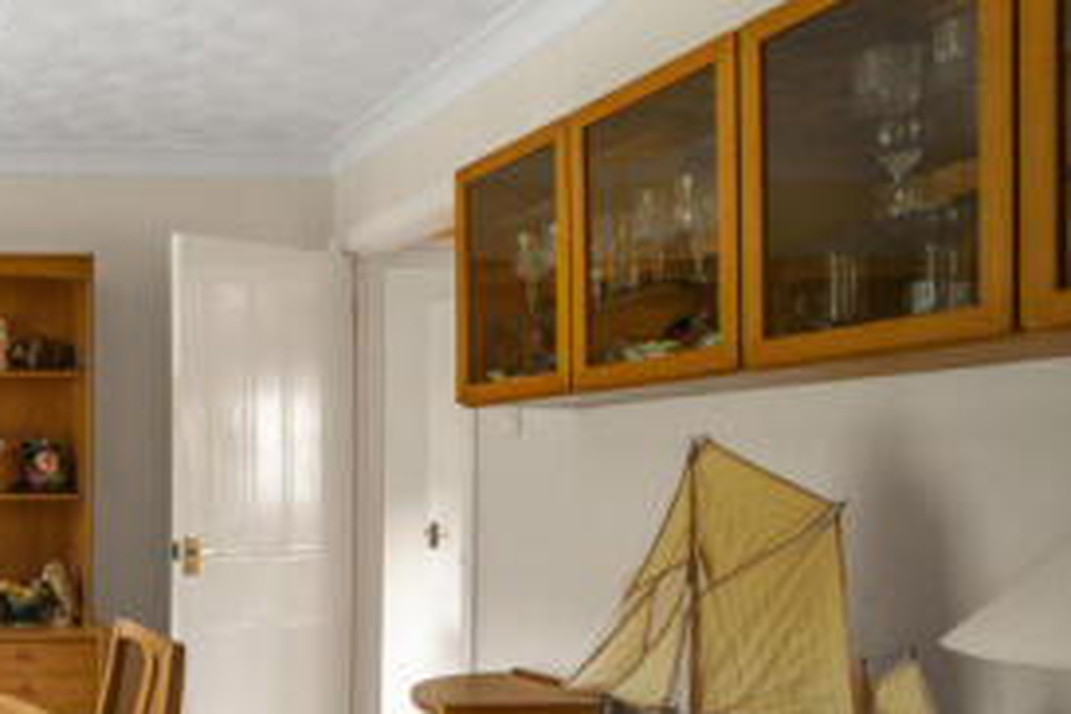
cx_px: -145
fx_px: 1071
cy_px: 386
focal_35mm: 36
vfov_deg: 36.8
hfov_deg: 40.9
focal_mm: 15
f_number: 16
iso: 100
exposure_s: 1/2.5
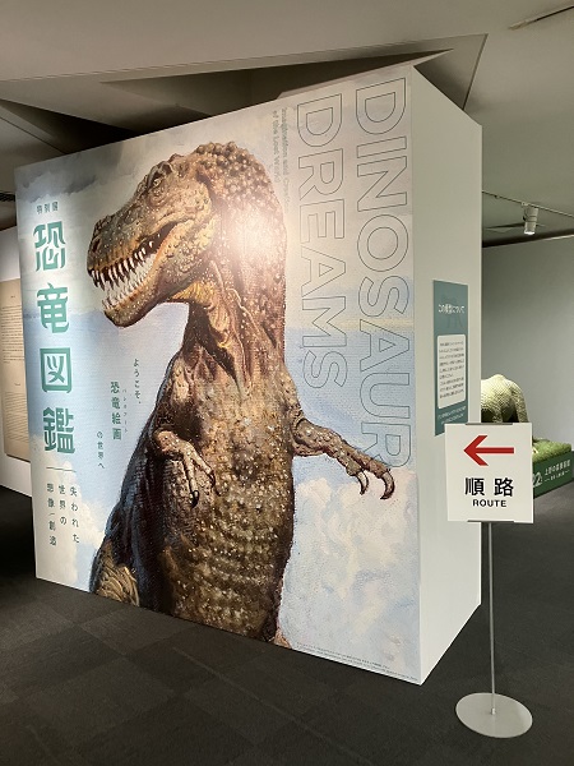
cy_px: 383
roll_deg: +1.2
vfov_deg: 63.4
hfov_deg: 49.7
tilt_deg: -3.3
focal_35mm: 28
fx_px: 619
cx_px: 287
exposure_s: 1/60
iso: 200
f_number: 1.8
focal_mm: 3.99
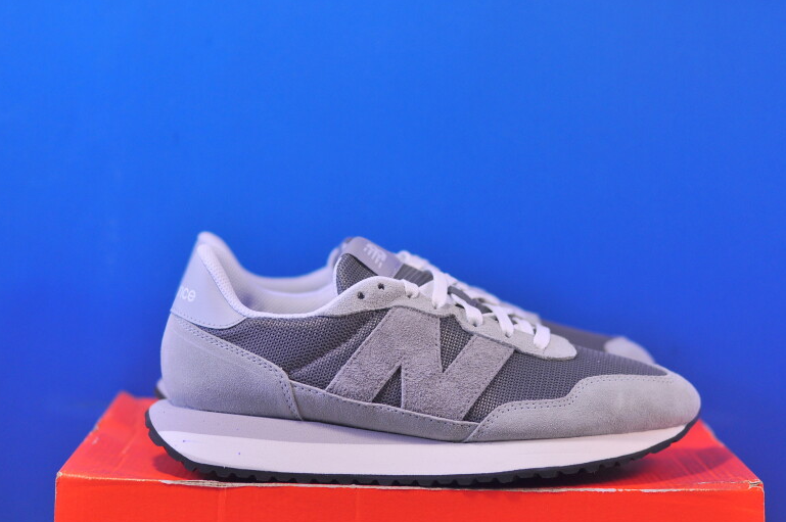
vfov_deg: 17.5
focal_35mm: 78
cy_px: 268
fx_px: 1701
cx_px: 404
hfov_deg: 26.0
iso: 250
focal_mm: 50
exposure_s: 1/320
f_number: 2.5
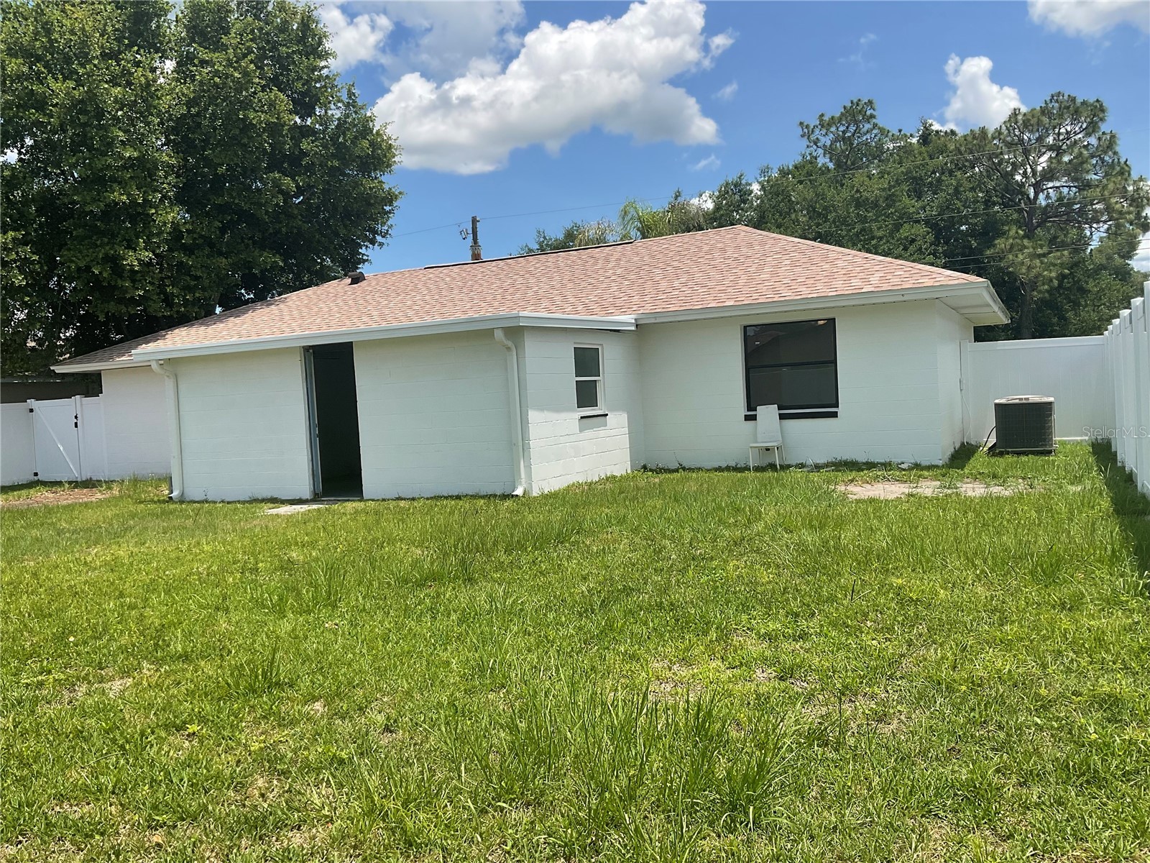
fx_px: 963
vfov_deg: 48.2
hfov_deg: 61.7
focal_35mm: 29
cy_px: 432
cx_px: 575
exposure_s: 1/2320
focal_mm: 3
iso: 16
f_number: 1.8
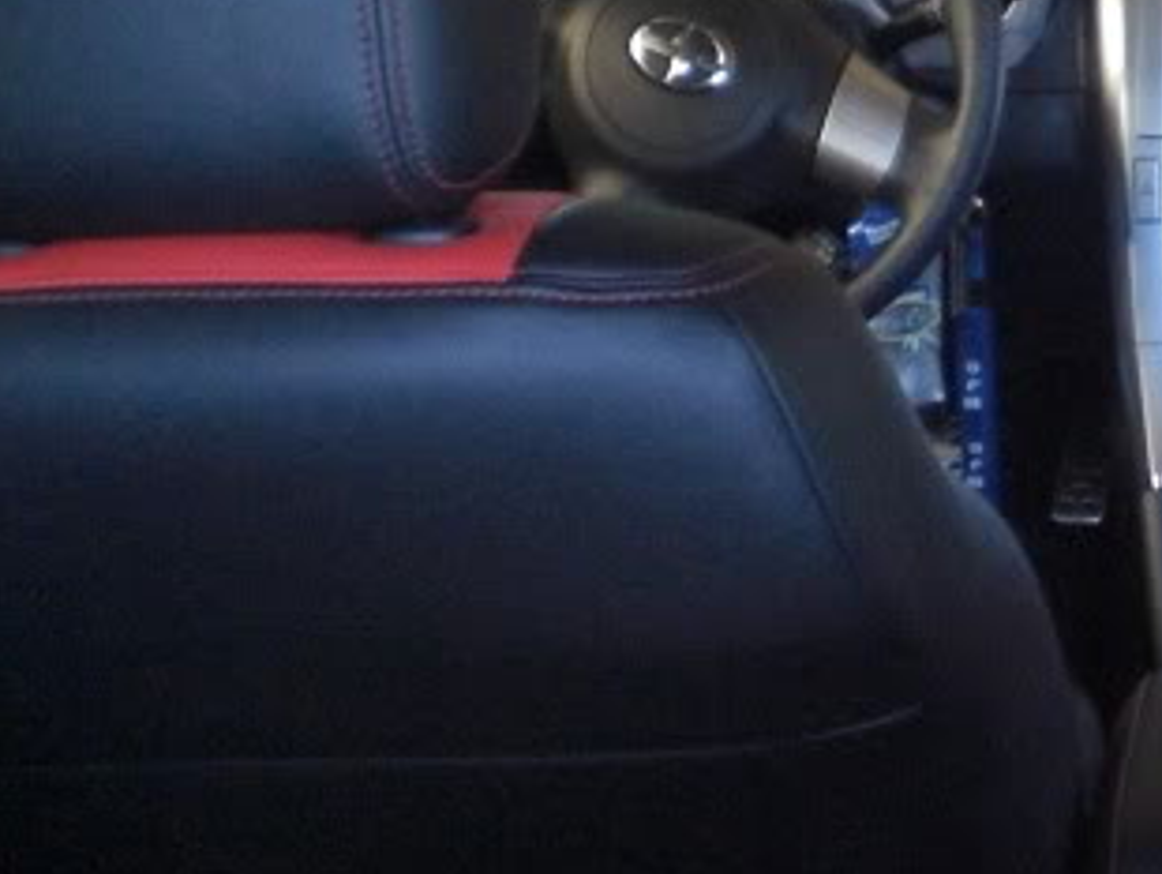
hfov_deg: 19.0
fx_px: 3292
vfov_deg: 15.1
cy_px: 233
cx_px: 1342
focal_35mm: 98
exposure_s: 1/60
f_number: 3.1
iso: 400
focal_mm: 6.3
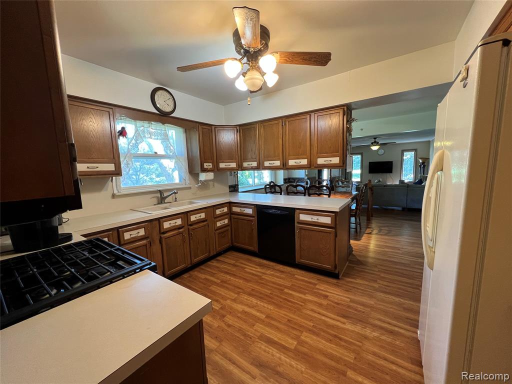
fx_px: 192
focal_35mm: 13
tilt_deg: -6.4
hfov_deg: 106.2
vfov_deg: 89.9
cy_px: 192
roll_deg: +1.6
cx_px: 256
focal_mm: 1.57
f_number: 1.8
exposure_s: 1/60
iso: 250
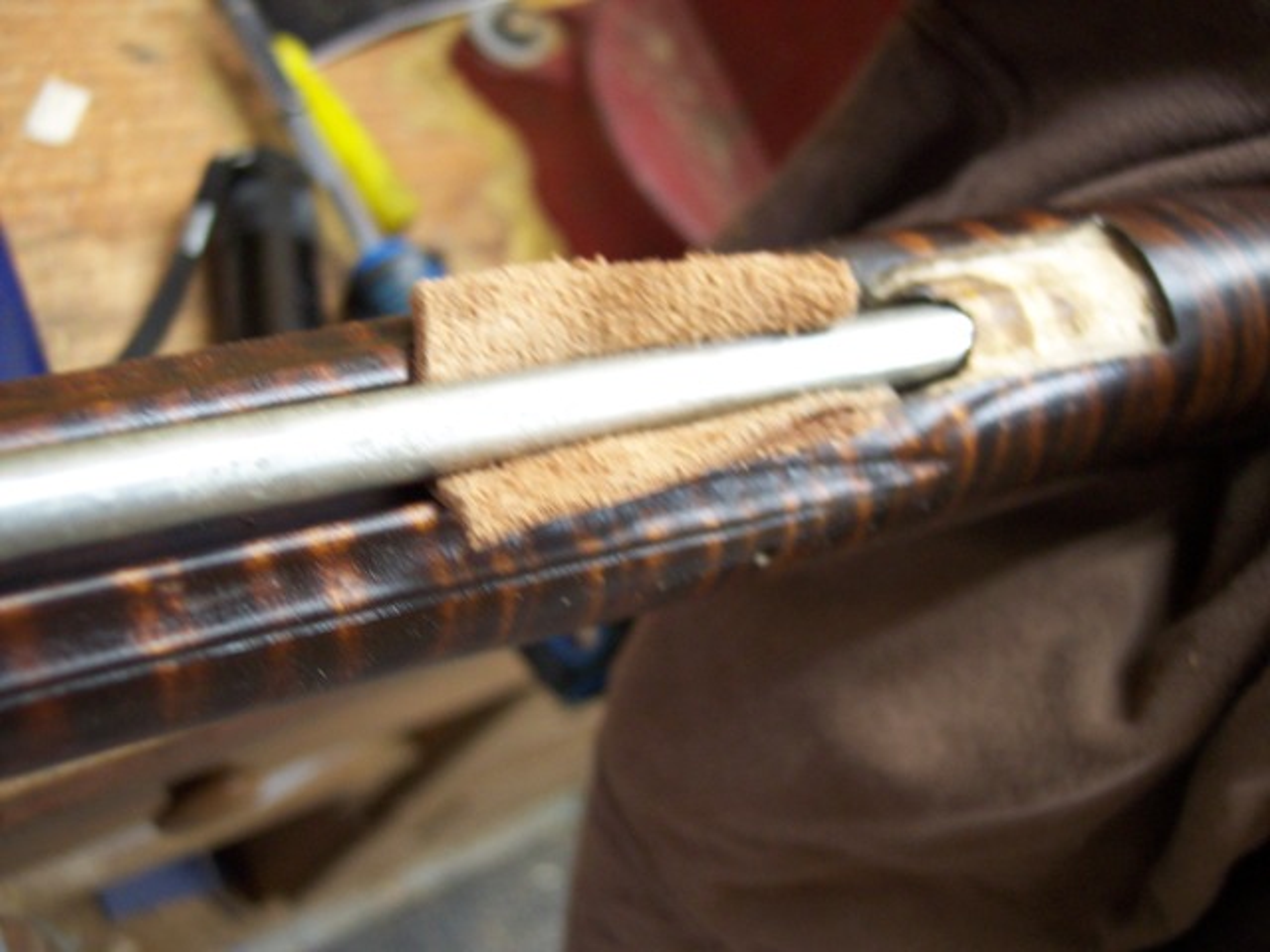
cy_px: 476
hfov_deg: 49.0
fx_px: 1394
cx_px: 635
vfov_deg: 37.7
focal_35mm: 38
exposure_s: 1/15
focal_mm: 8
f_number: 2.8
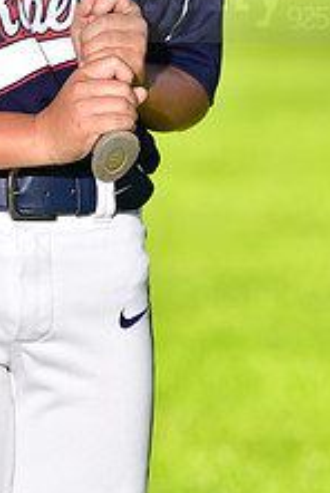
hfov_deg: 2.8
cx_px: -3
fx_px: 6826
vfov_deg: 4.1
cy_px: -29
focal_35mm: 498
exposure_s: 1/250
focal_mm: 190
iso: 80
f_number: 5
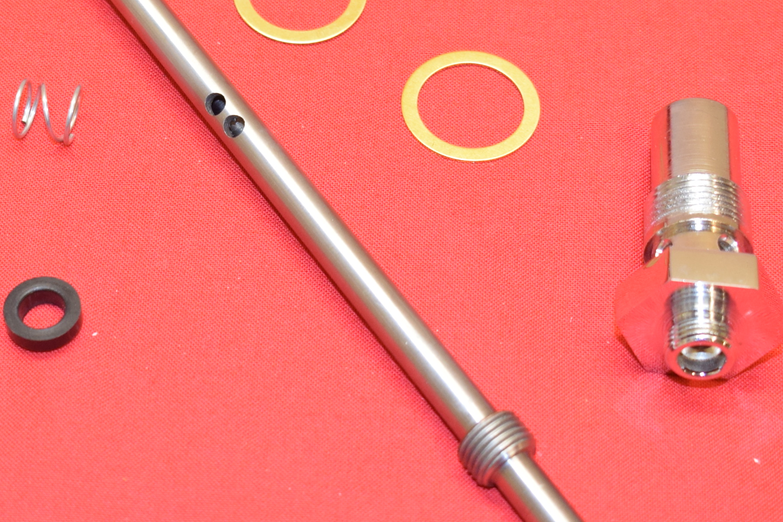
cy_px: 209
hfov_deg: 18.8
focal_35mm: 108
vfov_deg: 12.7
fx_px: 2355
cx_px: 270
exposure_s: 1/60
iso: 800
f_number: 5
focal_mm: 29
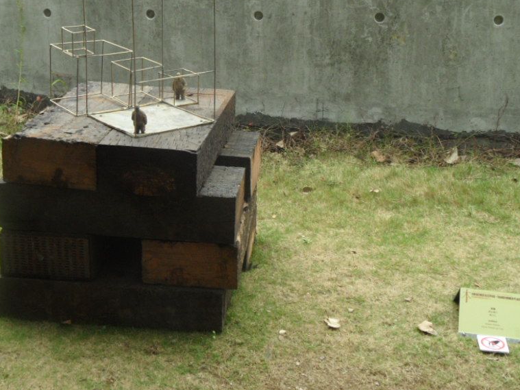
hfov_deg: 35.5
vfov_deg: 26.9
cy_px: 148
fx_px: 811
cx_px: 230
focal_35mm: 54
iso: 100
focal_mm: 6.5
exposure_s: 1/60
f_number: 3.6
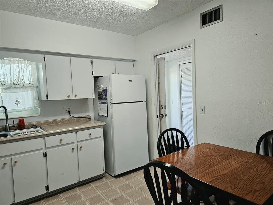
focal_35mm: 23
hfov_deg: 73.9
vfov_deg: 58.9
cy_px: 102
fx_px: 181
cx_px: 136
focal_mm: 6.3
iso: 100
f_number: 1.7
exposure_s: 1/120
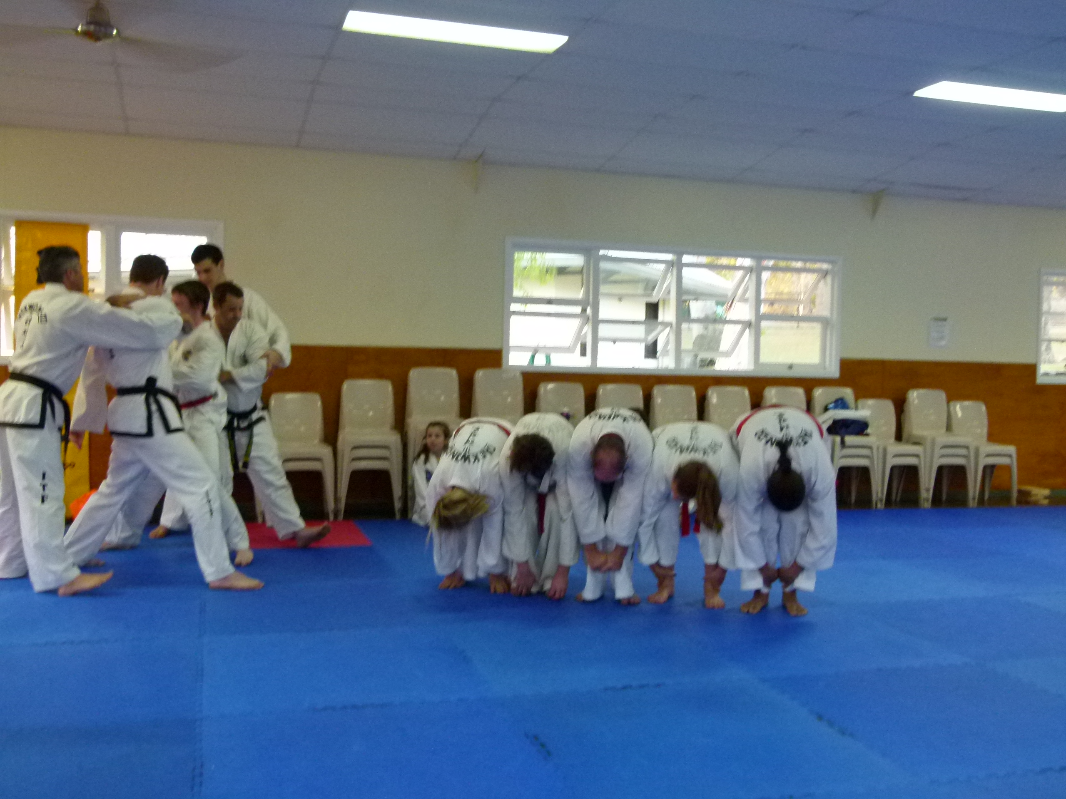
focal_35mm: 34
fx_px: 1047
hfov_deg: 54.0
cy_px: 400
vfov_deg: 41.8
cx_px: 533
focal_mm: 6.1
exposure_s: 1/30
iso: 400
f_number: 3
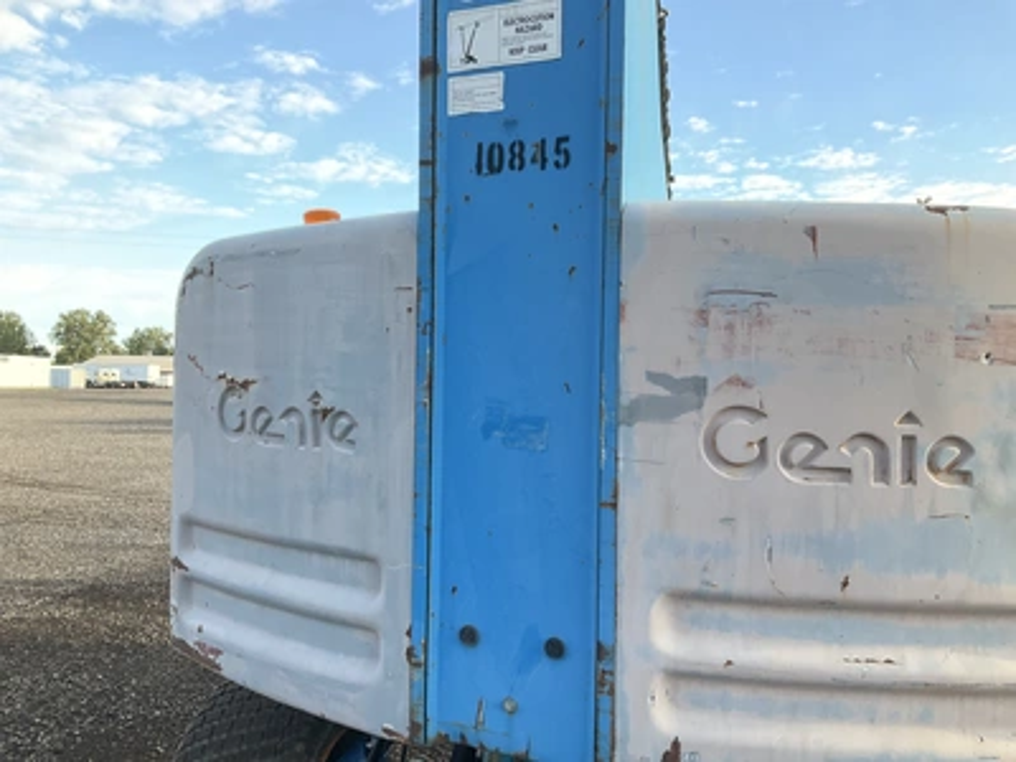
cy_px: 381
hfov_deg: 61.7
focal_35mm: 29
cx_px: 508
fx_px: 851
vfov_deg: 48.2
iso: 25
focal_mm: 3
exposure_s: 1/286
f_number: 1.8
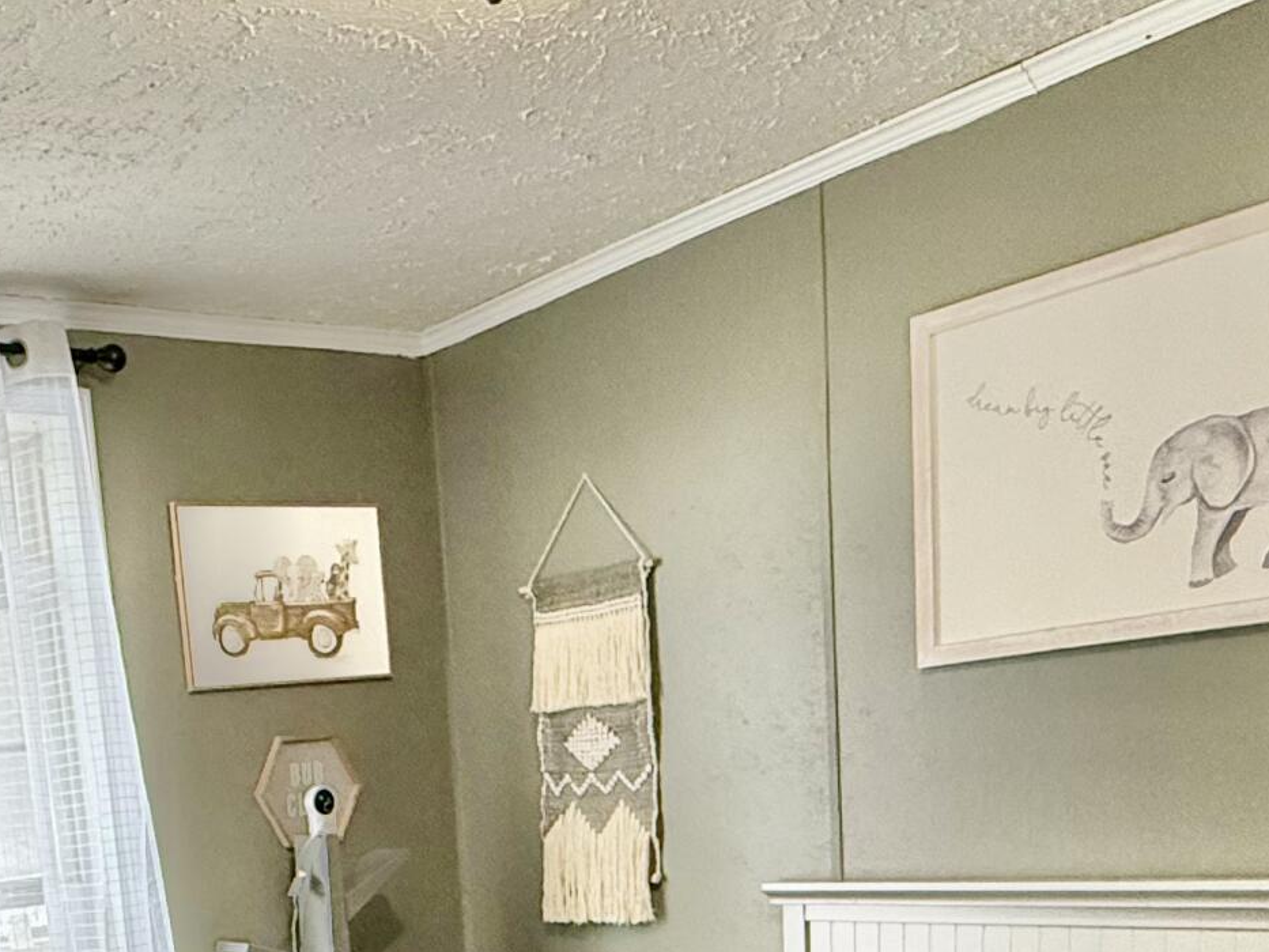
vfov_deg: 28.4
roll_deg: +5.5
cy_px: 1115
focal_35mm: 45
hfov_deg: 40.4
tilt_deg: -10.4
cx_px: 261
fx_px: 1650
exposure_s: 1/120
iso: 250
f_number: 2.2
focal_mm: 2.22
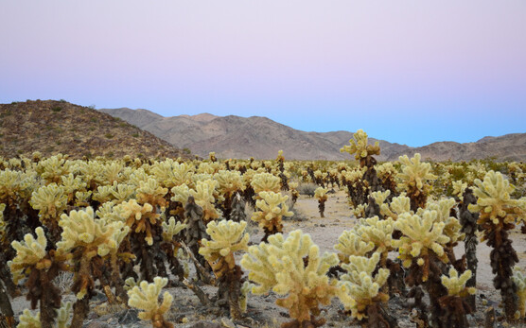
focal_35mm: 77
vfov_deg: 16.9
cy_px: 175
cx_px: 263
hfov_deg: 26.8
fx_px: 1103
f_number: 6.3
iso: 720
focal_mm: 50
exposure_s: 1/15
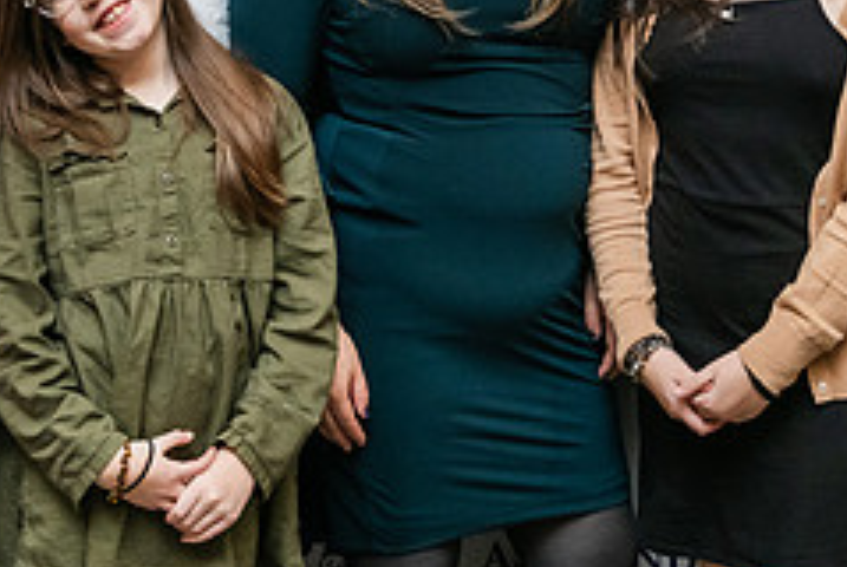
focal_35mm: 109
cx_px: 436
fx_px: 2568
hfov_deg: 18.7
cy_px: -2
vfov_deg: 12.5
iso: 1600
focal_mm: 45
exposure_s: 1/200
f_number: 4
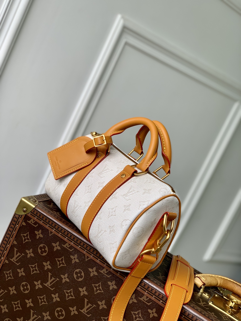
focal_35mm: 52
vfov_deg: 36.8
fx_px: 483
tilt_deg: -10.0
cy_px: 160
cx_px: 120
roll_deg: -26.1
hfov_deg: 28.0
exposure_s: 1/171
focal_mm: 6
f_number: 2.4
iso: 16
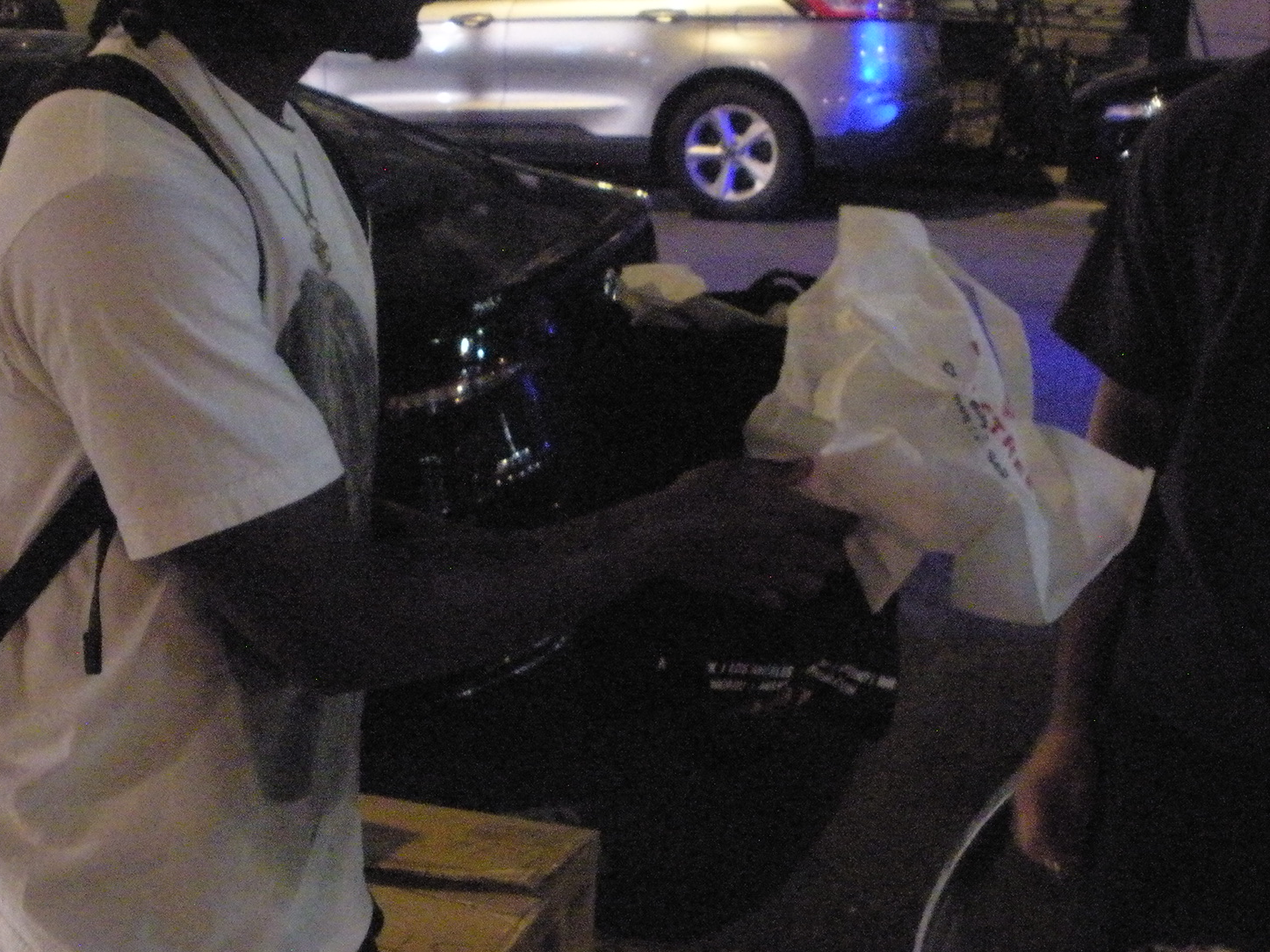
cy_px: 344
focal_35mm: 51
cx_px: 624
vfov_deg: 28.4
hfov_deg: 37.5
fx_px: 1871
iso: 1600
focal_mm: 6.3
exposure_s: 1/10
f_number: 3.5
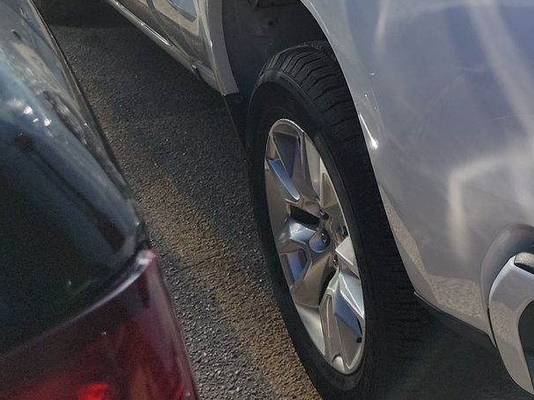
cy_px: -23
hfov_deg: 27.2
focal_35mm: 63
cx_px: 639
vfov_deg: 22.2
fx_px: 971
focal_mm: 6.7
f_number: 1.8
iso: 50
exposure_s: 1/794
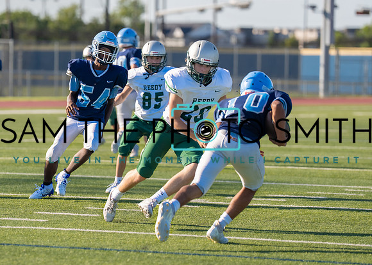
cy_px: 143
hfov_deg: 7.4
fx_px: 2879
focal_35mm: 273
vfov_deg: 5.3
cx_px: 123
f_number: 2.8
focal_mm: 159
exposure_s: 1/4000
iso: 250
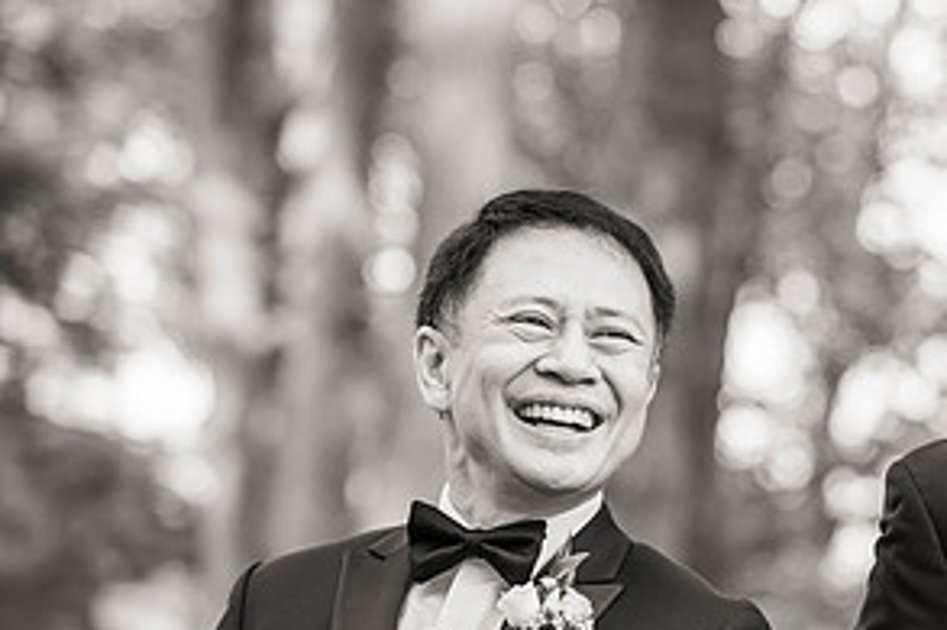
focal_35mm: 208
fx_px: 5468
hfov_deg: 9.8
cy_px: 441
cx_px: 928
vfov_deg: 6.6
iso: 400
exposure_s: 1/320
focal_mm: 105
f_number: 3.5
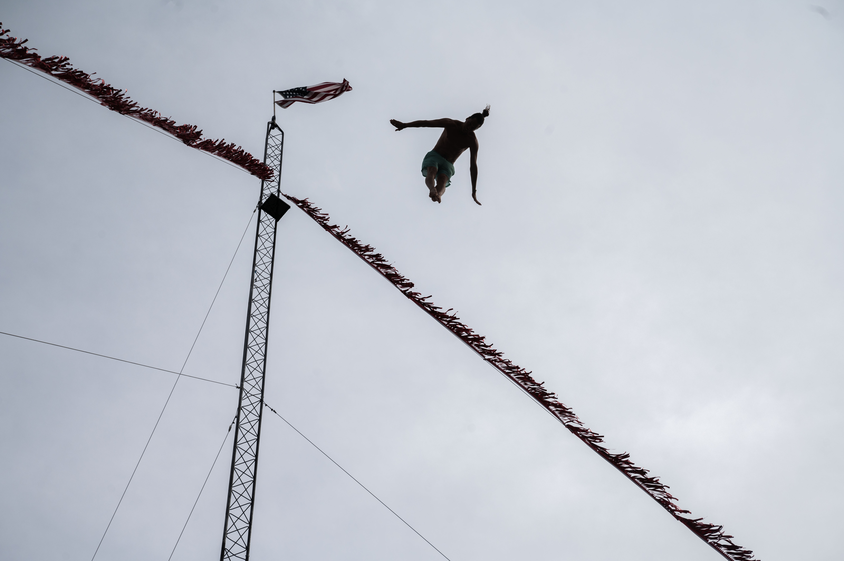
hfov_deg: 28.9
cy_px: 280
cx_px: 422
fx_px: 1640
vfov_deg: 19.4
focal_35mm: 70
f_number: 8
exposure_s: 1/1000
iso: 100
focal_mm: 70
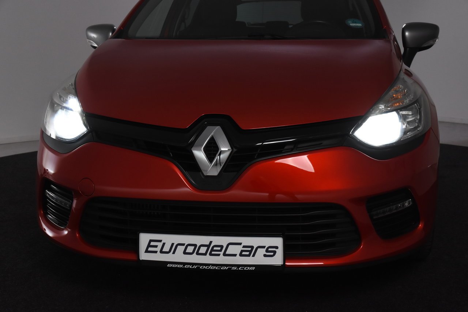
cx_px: 234
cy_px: 156
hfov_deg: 38.9
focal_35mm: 51
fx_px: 663
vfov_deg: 26.5
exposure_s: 1/200
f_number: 7.1
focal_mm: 34
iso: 1600
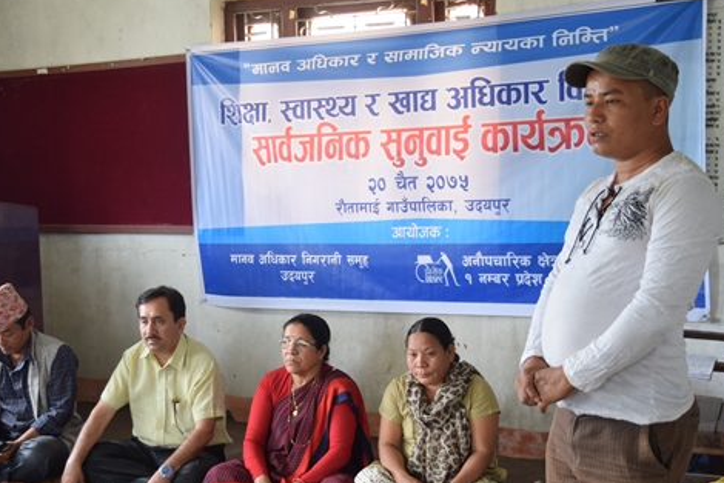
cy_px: 256
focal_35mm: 49
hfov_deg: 40.2
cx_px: 303
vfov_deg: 27.6
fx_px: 986
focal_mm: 24
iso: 720
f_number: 4
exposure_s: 1/30
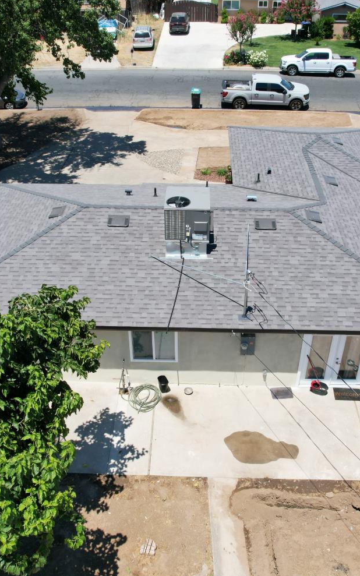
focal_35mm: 34
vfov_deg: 56.7
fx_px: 534
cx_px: 184
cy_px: 288
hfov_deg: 37.3
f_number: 2.8
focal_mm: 8.38
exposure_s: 1/2500
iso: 140
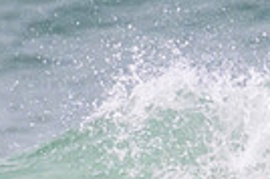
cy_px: 255
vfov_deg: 0.4
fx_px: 28495
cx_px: 209
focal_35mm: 3804
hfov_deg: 0.5
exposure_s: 1/2000
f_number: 11
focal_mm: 800
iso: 1600
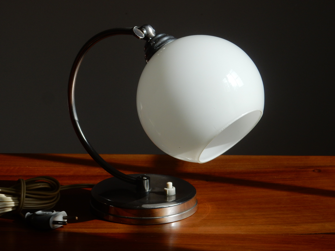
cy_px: 126
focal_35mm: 117
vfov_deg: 12.7
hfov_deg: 16.8
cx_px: 168
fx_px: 1132
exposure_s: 1/200
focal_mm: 20.9
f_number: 5.6
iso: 125
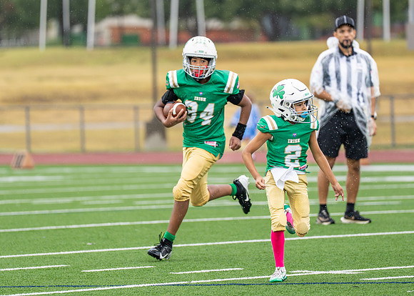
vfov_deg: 4.1
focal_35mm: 355
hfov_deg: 5.7
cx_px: 215
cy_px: 126
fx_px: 4177
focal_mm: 200
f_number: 2.8
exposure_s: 1/1000
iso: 400
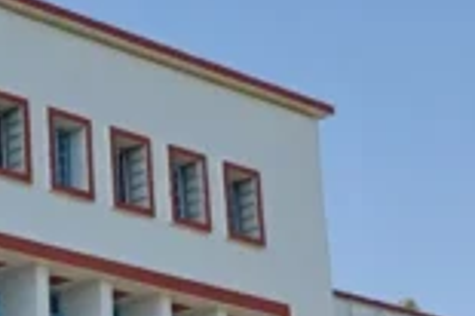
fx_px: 1700
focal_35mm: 129
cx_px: -129
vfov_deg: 10.5
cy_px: 291
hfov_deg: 15.2
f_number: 1.8
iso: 50
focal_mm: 4.65
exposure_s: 1/712
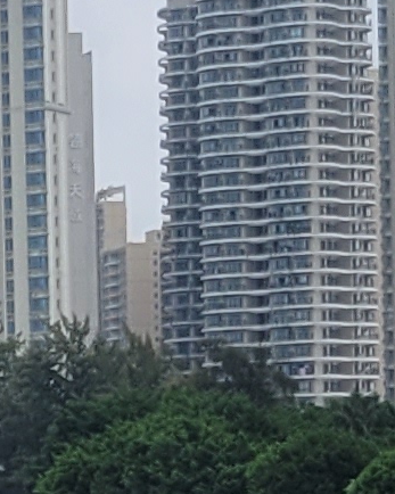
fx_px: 3450
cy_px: 618
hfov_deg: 6.0
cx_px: -824
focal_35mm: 236
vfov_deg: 8.1
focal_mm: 5.4
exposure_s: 1/2961
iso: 40
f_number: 1.8
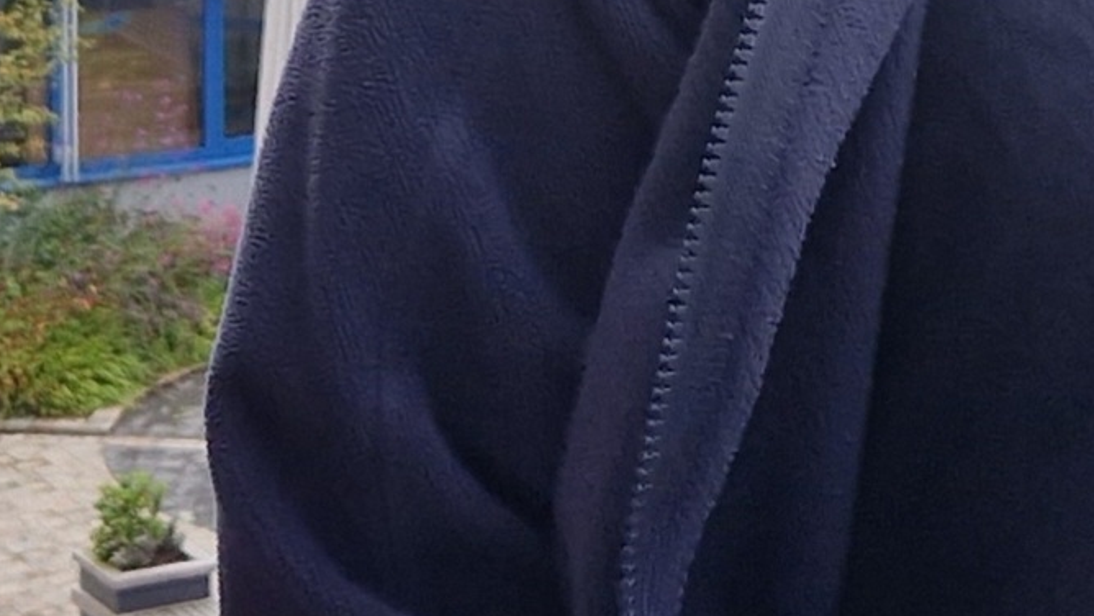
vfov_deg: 11.5
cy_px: -786
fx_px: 2611
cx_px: 1100
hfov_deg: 22.7
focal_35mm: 90
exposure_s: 1/588
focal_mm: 5.4
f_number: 1.8
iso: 50
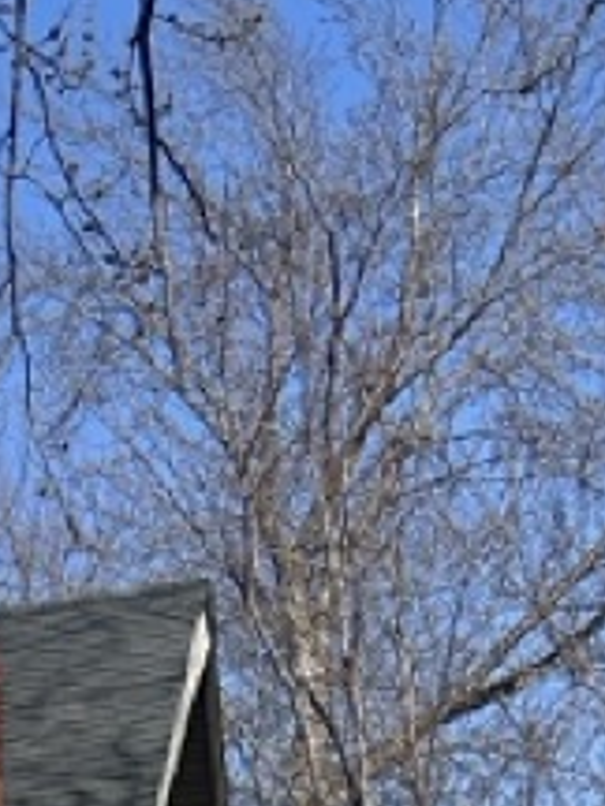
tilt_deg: -3.8
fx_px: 3589
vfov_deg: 10.6
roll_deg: +0.3
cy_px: 2075
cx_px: -586
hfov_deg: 9.1
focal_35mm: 154
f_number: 1.5
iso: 50
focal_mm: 5.7
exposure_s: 1/3704
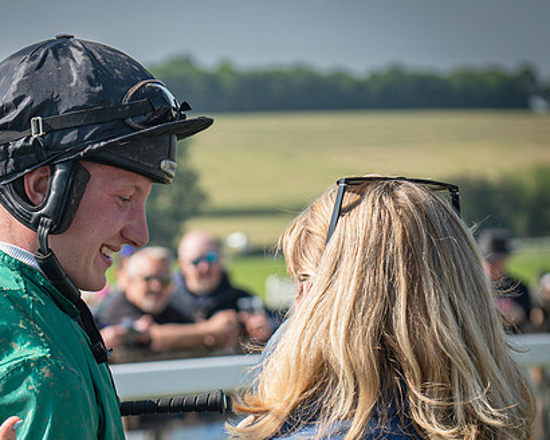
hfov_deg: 8.9
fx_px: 3516
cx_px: 163
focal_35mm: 216
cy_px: 279
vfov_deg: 7.2
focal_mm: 92
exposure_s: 1/1400
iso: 320
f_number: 4
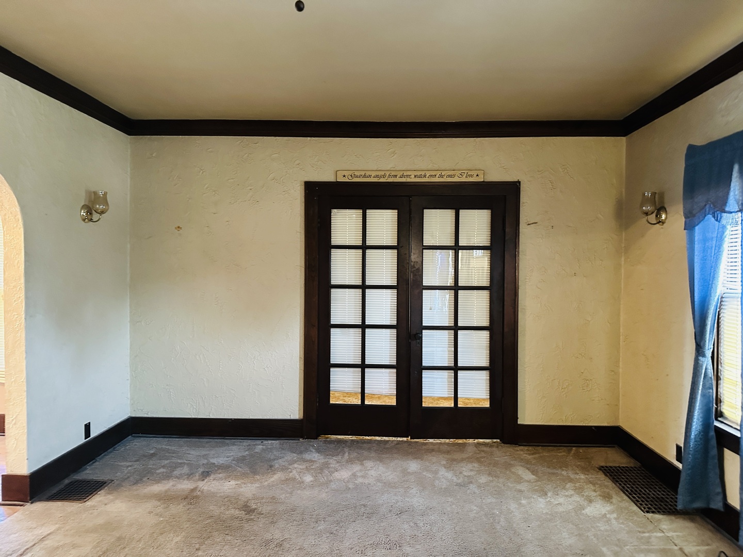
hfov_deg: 71.6
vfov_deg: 56.8
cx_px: 372
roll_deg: -1.0
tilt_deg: -0.7
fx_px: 515
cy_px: 278
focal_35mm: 24
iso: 1000
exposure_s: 1/40
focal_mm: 6.86
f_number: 1.78
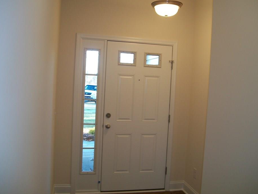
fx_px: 268
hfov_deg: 51.3
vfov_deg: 39.7
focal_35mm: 36
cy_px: 93
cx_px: 126
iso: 80
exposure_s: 1/30
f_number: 2.9
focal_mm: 5.7
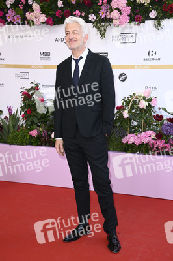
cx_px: 86
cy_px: 130
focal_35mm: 56
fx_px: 404
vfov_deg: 35.7
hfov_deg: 24.2
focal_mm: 56
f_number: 6.3
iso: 500
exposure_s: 1/250
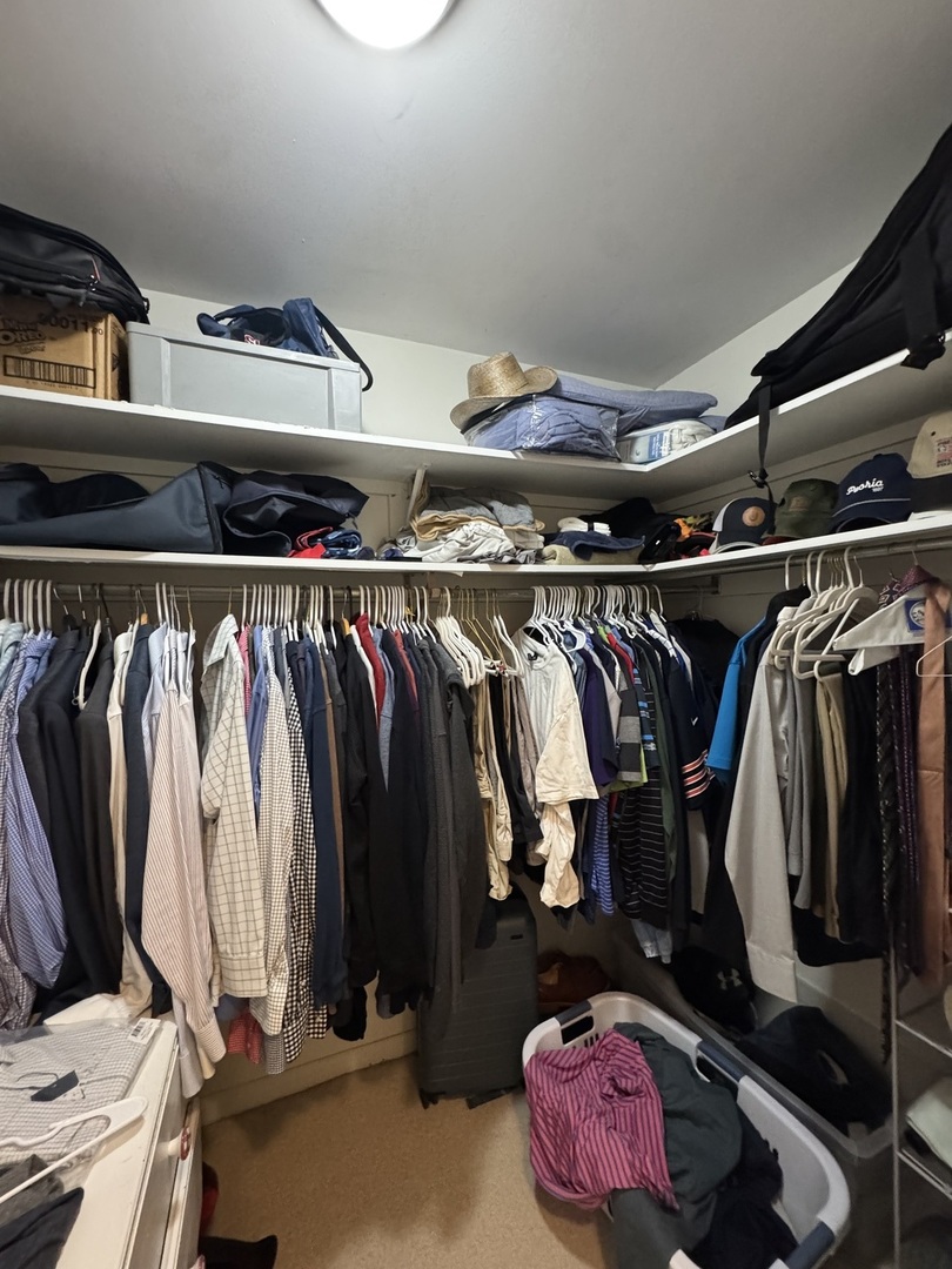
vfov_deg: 102.1
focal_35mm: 14
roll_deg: +0.6
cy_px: 634
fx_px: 513
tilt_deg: -1.7
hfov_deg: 85.7
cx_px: 476
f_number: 2.2
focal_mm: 2.22
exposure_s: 1/60
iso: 1250
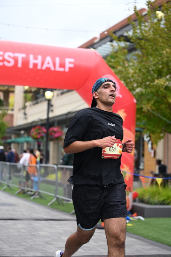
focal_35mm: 70
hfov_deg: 19.5
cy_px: 128
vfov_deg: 28.8
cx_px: 86
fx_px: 498
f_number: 2.8
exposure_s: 1/2000
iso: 640
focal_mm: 70
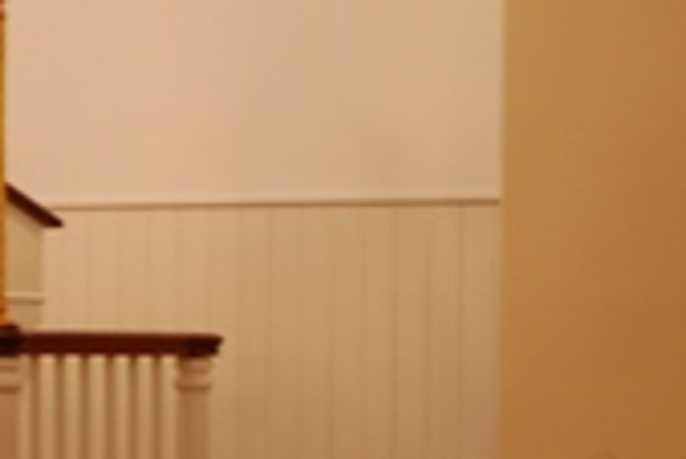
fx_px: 4164
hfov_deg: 9.3
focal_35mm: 218
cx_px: -215
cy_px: 280
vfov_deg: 6.3
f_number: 5.6
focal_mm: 55
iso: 800
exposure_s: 1/8
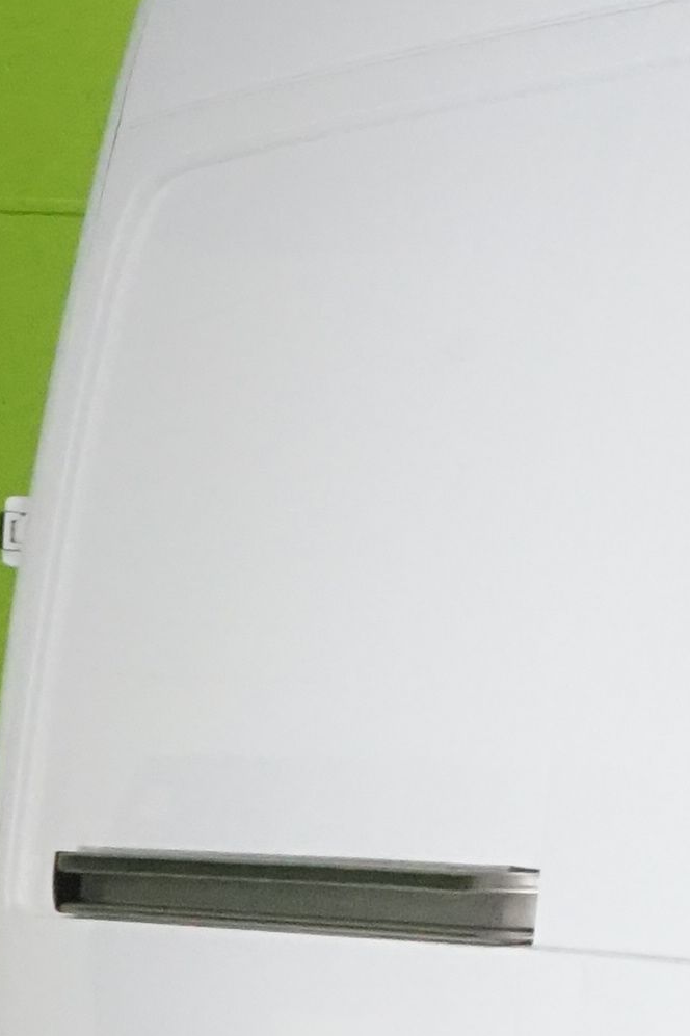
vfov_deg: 6.9
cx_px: 2695
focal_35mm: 295
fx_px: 8486
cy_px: 1189
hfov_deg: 4.3
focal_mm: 49
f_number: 16
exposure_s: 1/40
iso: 6400
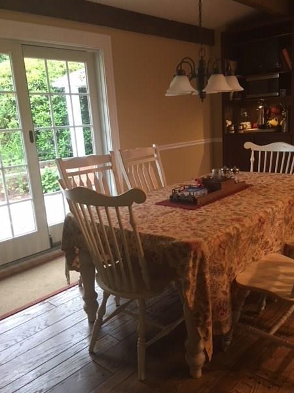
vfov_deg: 58.3
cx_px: 156
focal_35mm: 31
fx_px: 351
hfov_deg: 45.4
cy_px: 205
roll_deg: +3.8
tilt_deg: -12.9
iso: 100
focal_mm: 4.15
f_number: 2.2
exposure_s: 1/15
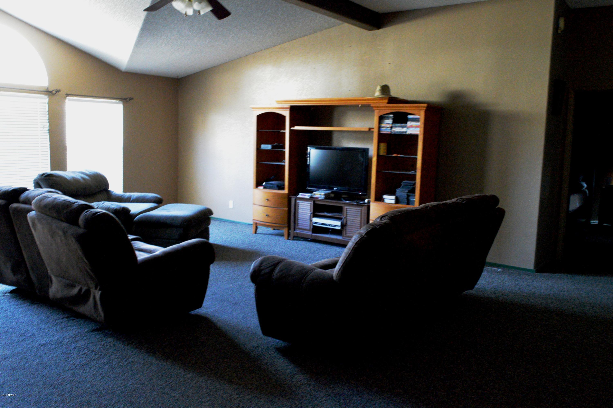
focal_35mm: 30
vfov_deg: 43.5
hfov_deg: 62.0
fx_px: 510
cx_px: 306
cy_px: 204
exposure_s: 1/15
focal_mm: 20
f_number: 10
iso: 6400
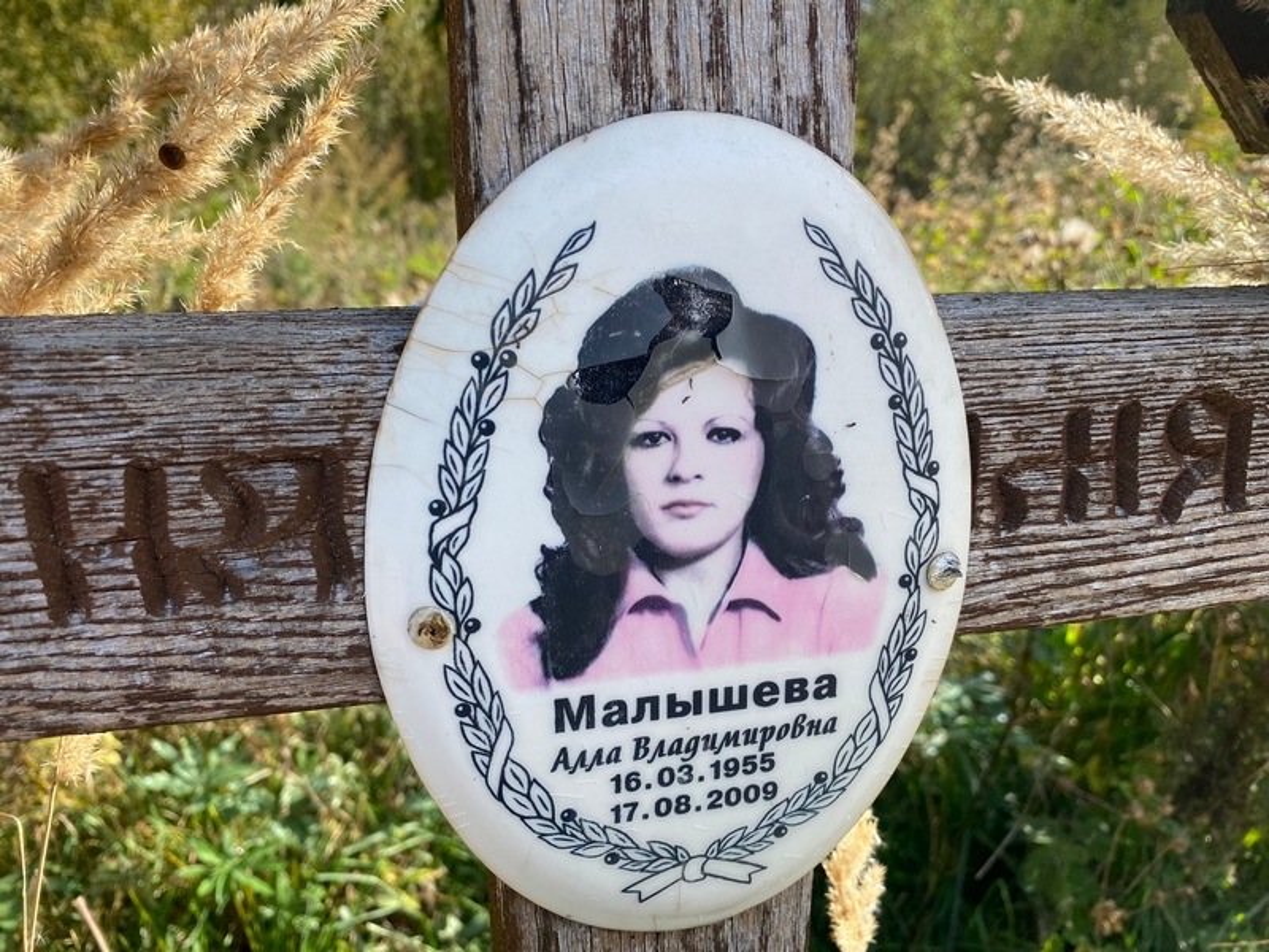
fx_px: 953
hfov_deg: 67.3
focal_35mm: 26
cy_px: 476
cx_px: 634
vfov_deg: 53.1
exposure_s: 1/778
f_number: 1.8
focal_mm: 4.25
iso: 32
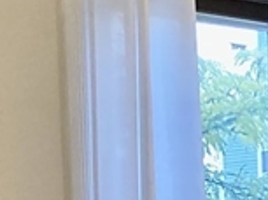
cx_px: 744
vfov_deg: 7.5
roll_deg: -0.4
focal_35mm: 188
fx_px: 1452
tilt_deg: -3.5
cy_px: 421
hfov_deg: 9.0
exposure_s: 1/60
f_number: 1.8
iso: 160
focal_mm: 3.99
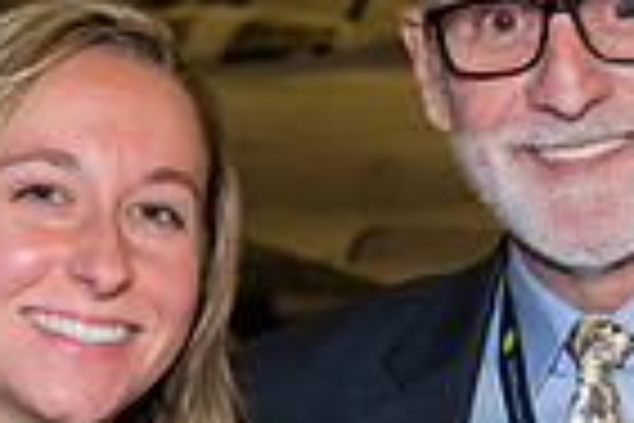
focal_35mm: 144
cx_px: 594
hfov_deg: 14.1
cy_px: 389
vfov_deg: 9.5
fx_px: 2536
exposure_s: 1/160
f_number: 4
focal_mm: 35
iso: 3200
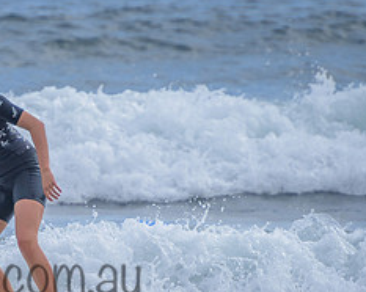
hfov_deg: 1.7
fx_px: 12425
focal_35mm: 1148
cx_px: 65
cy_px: 224
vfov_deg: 1.3
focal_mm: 400
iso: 180
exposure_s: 1/1600
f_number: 5.6
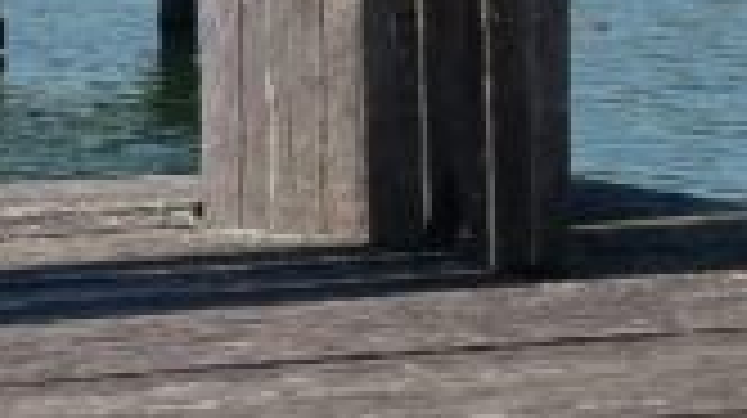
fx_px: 3463
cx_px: 45
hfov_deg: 12.2
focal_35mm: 175
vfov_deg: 6.8
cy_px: -202
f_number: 1.8
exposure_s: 1/2381
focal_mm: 4.58
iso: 100
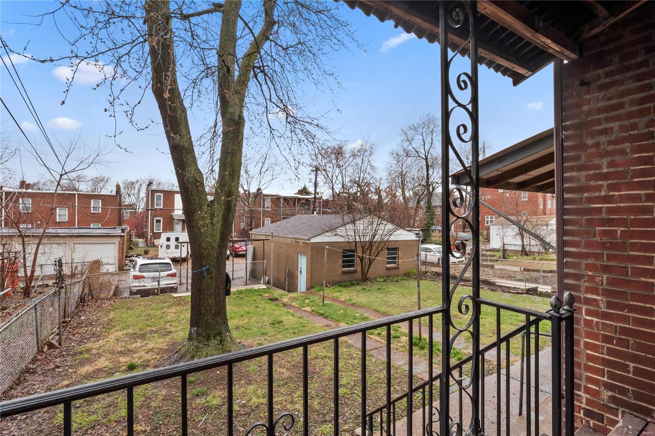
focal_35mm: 16
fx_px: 291
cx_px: 328
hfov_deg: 96.7
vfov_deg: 73.7
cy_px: 218
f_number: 10
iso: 400
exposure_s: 1/15
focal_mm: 8
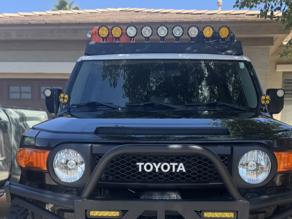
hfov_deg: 36.8
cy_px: 202
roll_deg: -0.1
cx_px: 150
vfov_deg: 27.0
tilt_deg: -7.4
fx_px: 439
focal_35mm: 52
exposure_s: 1/1238
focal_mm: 6.76
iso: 80
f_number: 1.78
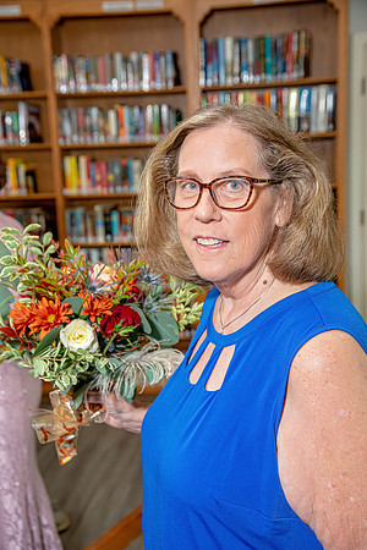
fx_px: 795
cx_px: 184
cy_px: 275
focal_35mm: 52
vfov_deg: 38.2
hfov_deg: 26.0
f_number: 6.3
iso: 500
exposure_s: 1/100
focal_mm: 52
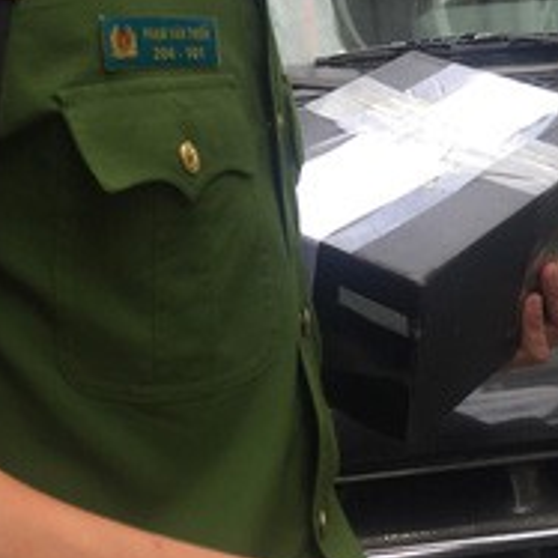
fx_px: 1350
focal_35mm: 74
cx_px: 170
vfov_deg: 22.5
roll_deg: +2.3
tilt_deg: +0.1
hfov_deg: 23.2
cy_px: 10
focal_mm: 4.15
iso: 32
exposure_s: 1/507
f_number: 2.2
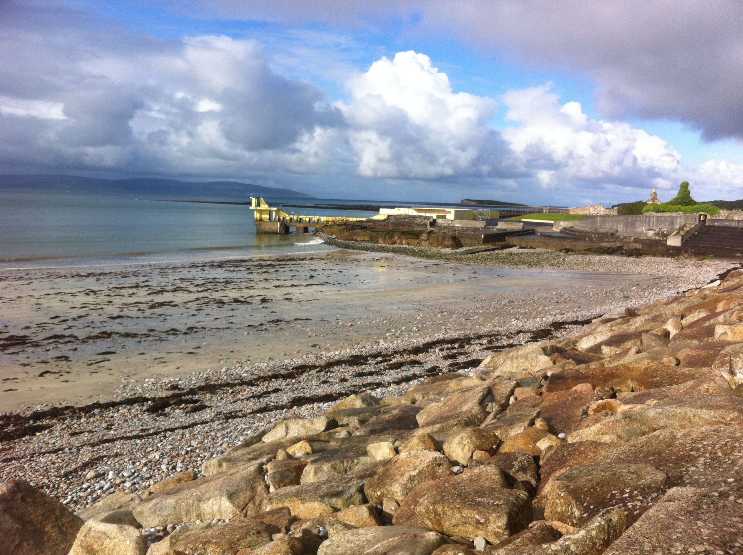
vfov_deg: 40.6
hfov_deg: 52.7
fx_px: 750
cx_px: 372
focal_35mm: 35
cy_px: 278
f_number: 2.8
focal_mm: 3.85
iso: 80
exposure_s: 1/1774
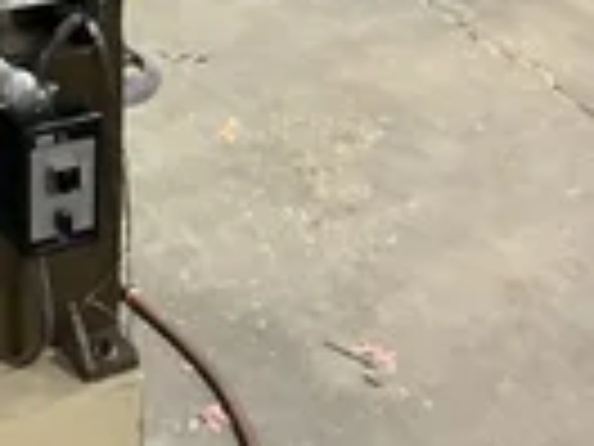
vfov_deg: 16.4
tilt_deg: -25.3
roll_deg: -0.1
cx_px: -18
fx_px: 1510
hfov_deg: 21.4
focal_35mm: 88
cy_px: -5
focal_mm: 3
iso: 320
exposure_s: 1/48
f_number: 1.8
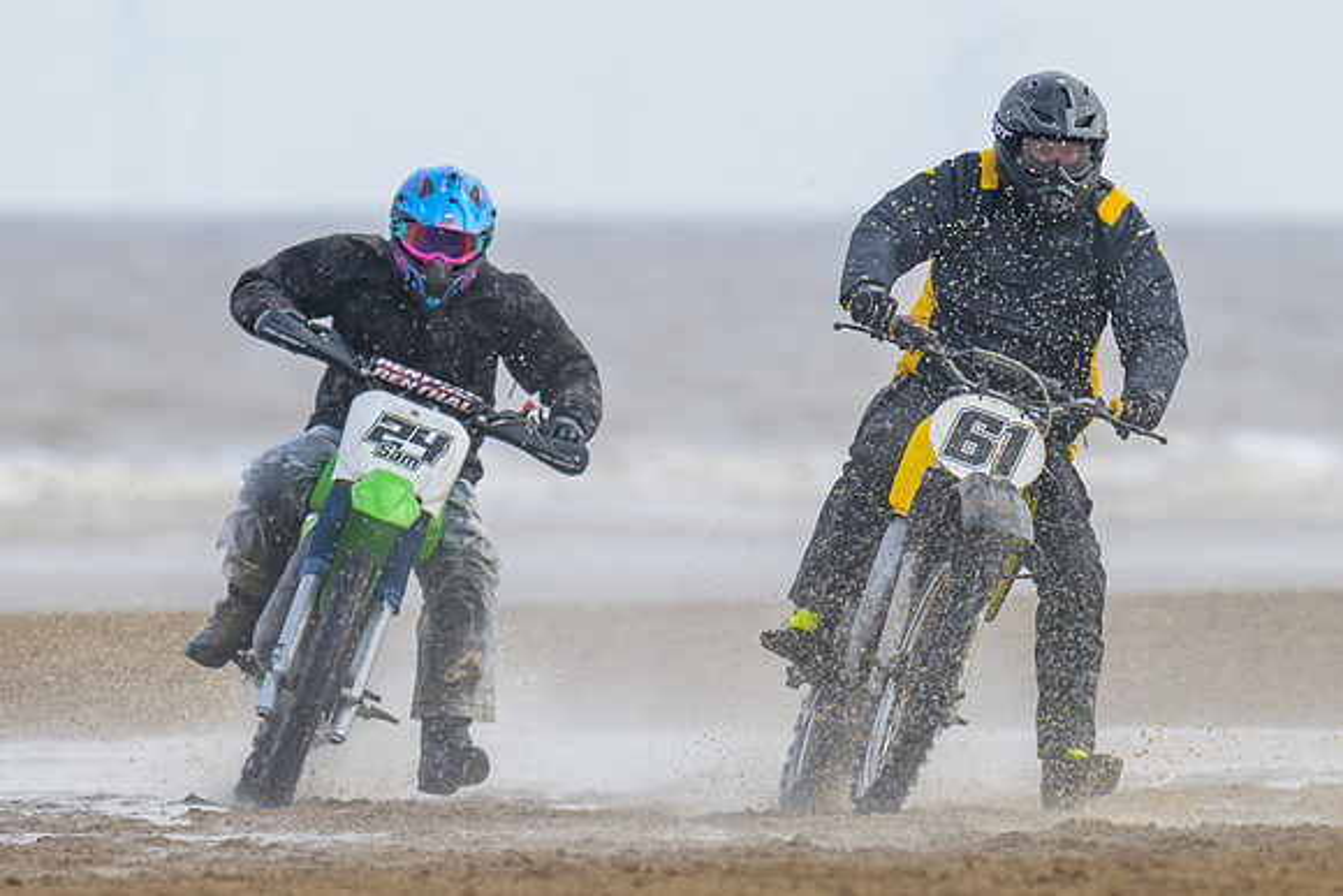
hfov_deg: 1.9
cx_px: 708
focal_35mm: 1093
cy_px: 525
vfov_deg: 1.3
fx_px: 40766
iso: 640
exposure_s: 1/640
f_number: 7.1
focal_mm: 600
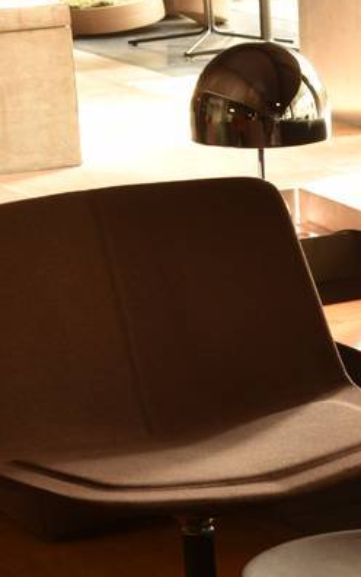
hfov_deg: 8.1
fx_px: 2535
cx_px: 397
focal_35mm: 161
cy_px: 536
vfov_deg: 12.9
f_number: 11
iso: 100
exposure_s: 1
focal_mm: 58
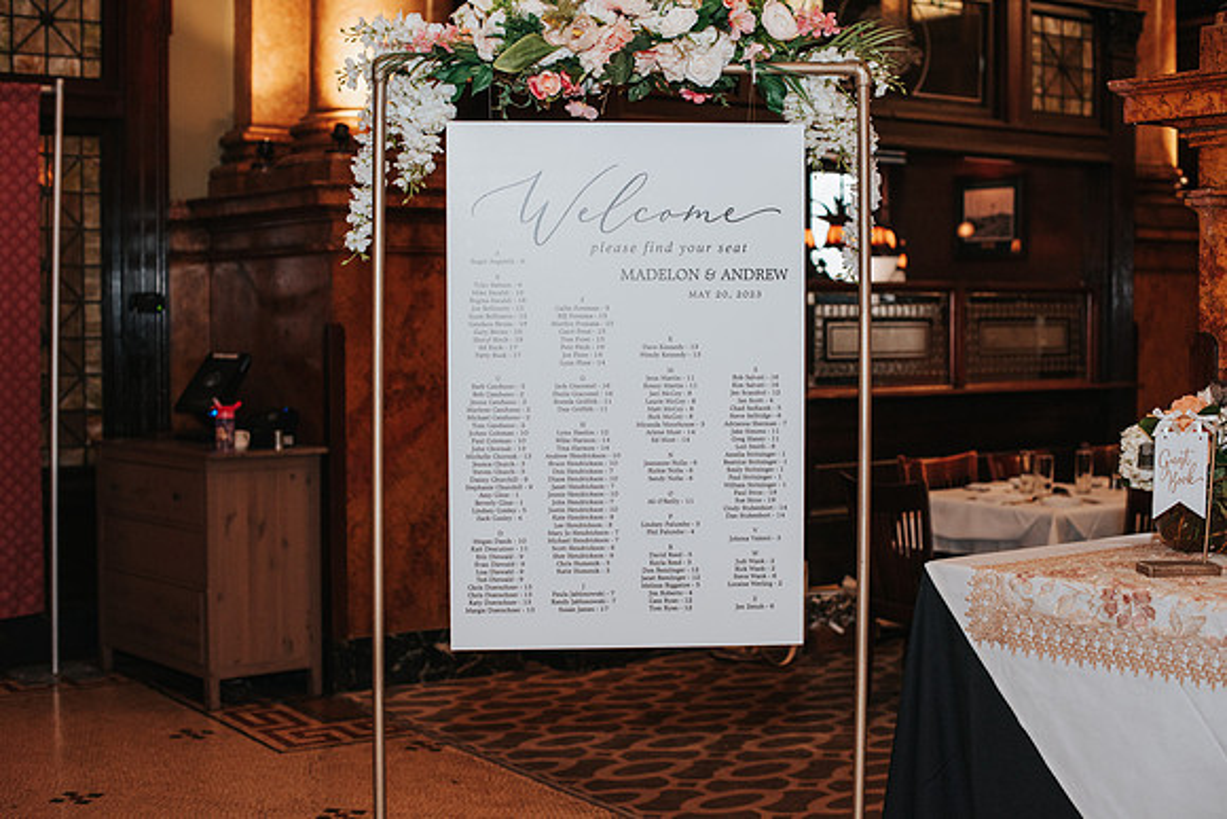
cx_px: 614
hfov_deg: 39.6
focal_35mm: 50
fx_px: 1704
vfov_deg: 27.0
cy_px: 410
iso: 1000
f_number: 4
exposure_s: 1/200
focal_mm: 50
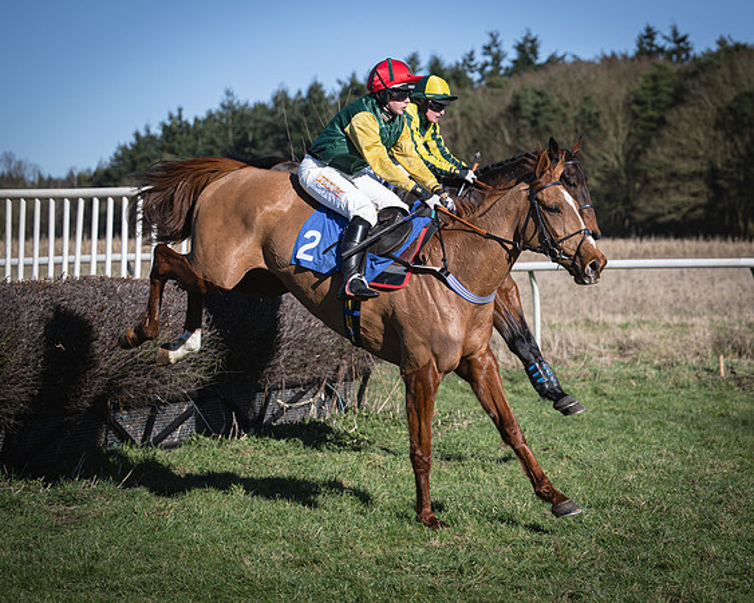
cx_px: 524
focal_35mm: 109
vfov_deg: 14.1
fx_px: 2439
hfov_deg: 17.5
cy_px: 221
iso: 100
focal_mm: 70
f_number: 2.8
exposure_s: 1/2000
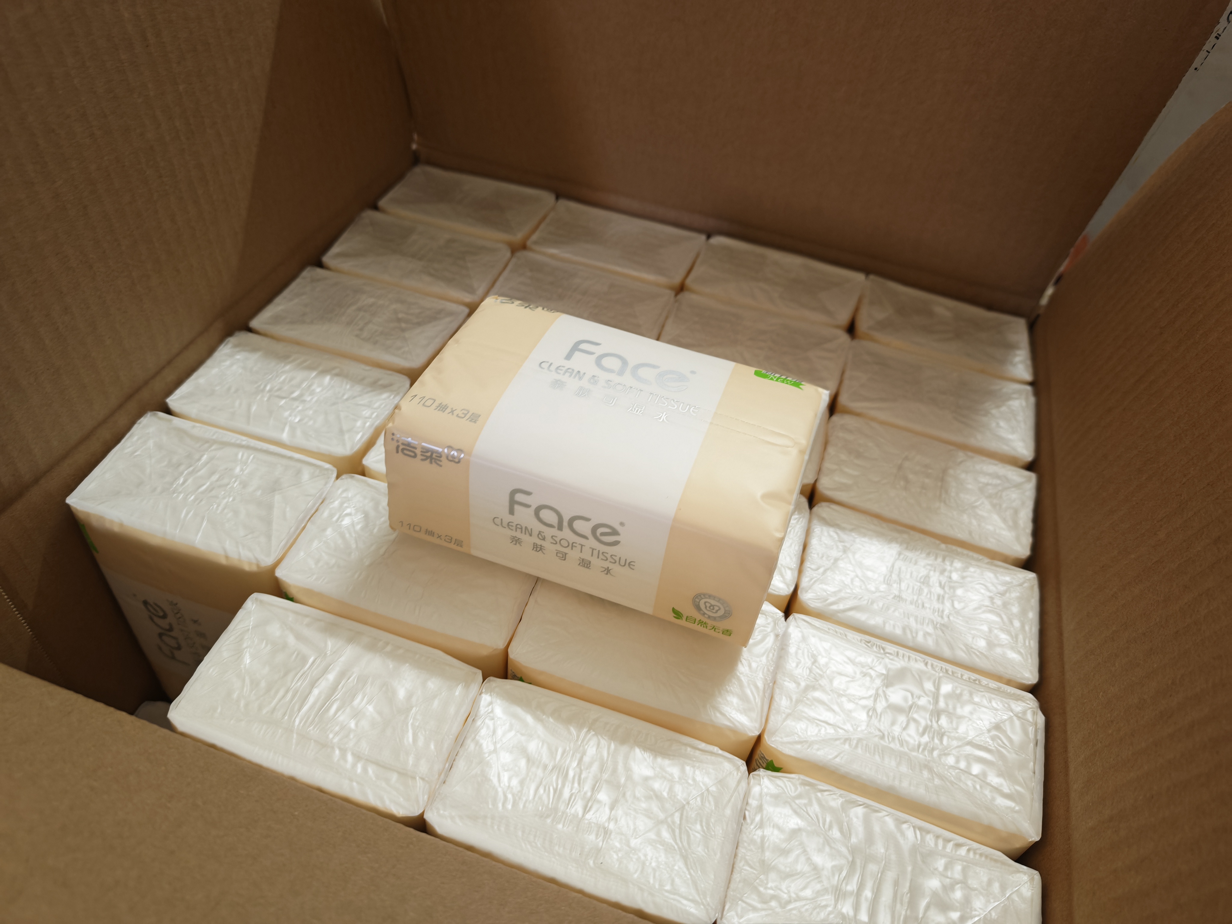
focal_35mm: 23
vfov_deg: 58.9
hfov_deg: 73.9
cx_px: 616
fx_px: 819
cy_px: 462
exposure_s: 1/50
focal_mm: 6.55
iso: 640
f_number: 1.6
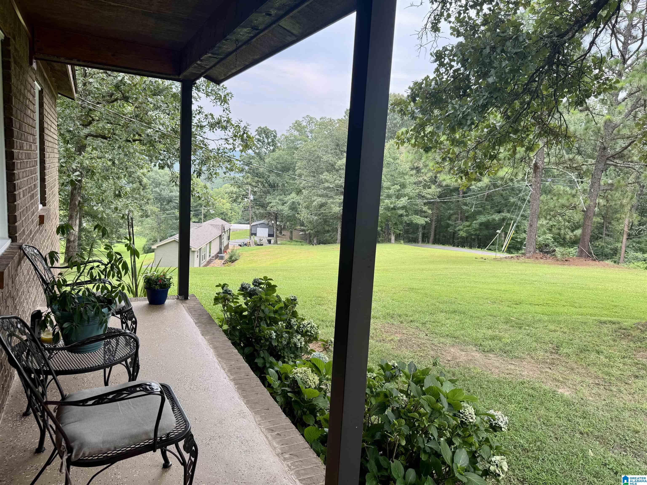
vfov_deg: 56.8
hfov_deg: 71.6
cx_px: 324
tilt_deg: -8.9
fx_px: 449
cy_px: 242
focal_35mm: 24
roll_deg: -4.5
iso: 80
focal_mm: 6.76
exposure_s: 1/531
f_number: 1.78
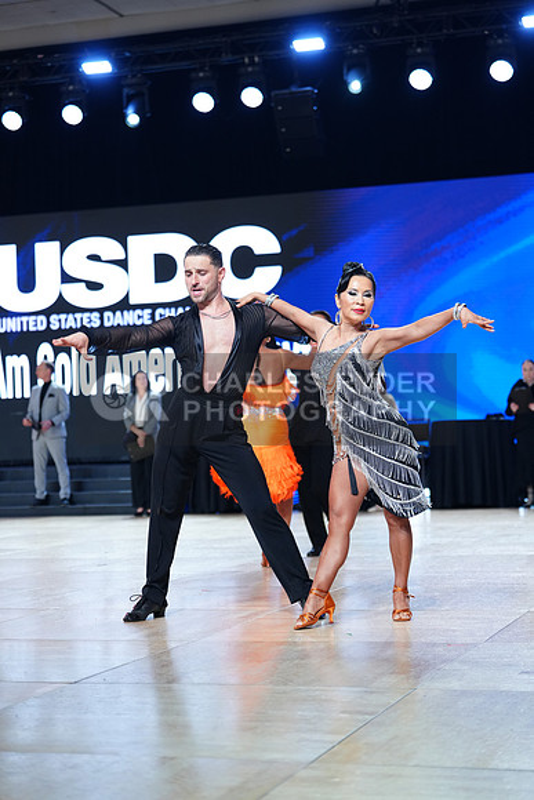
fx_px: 1556
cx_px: 267
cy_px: 400
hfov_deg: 19.5
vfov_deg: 28.8
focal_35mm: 70
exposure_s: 1/400
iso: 1000
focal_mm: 70
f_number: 2.8
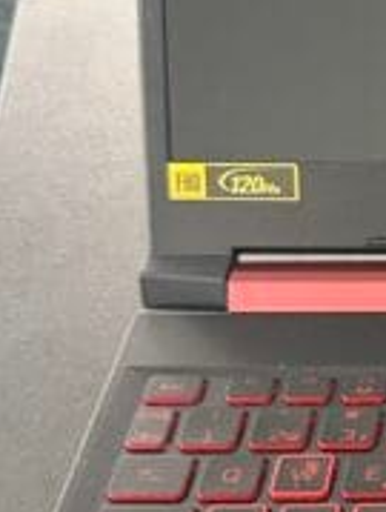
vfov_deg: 18.3
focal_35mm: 107
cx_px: 763
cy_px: 338
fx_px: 1585
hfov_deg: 12.3
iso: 200
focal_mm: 6.86
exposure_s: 1/121
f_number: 1.78
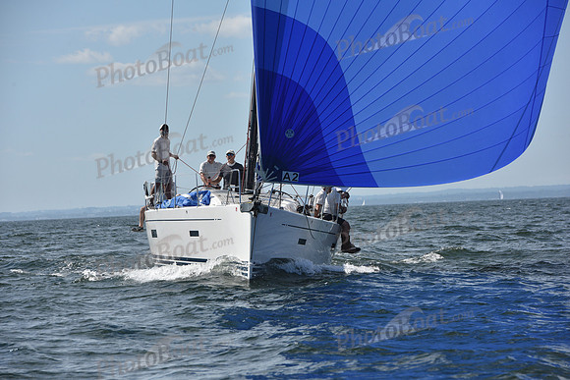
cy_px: 190
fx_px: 3167
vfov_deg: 6.9
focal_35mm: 200
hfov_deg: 10.3
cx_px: 285
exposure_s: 1/1250
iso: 320
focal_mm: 200
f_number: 10
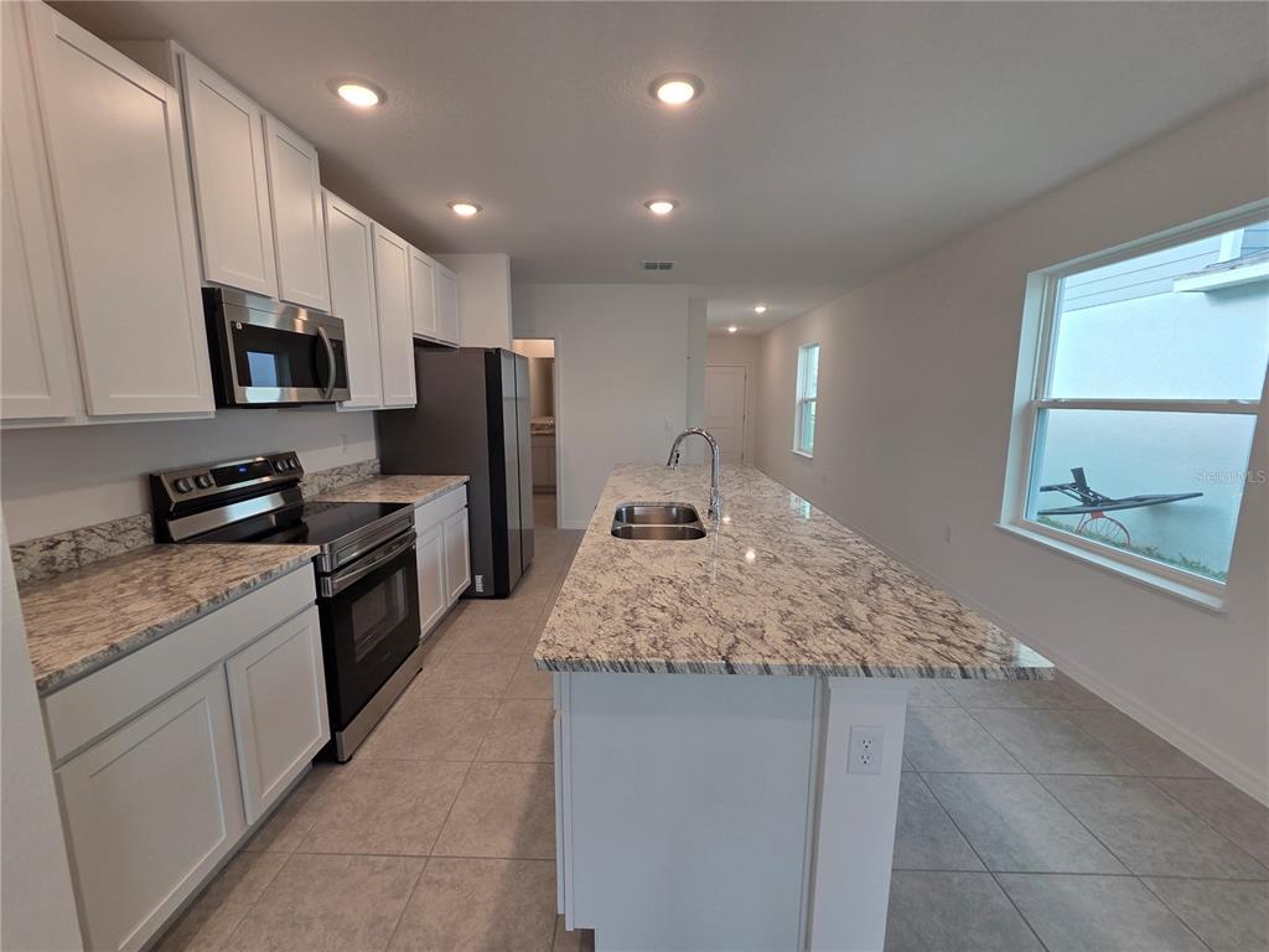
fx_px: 477
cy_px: 476
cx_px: 634
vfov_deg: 89.9
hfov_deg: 106.2
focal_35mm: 13
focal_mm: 2.2
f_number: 2.2
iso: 64
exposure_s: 1/120
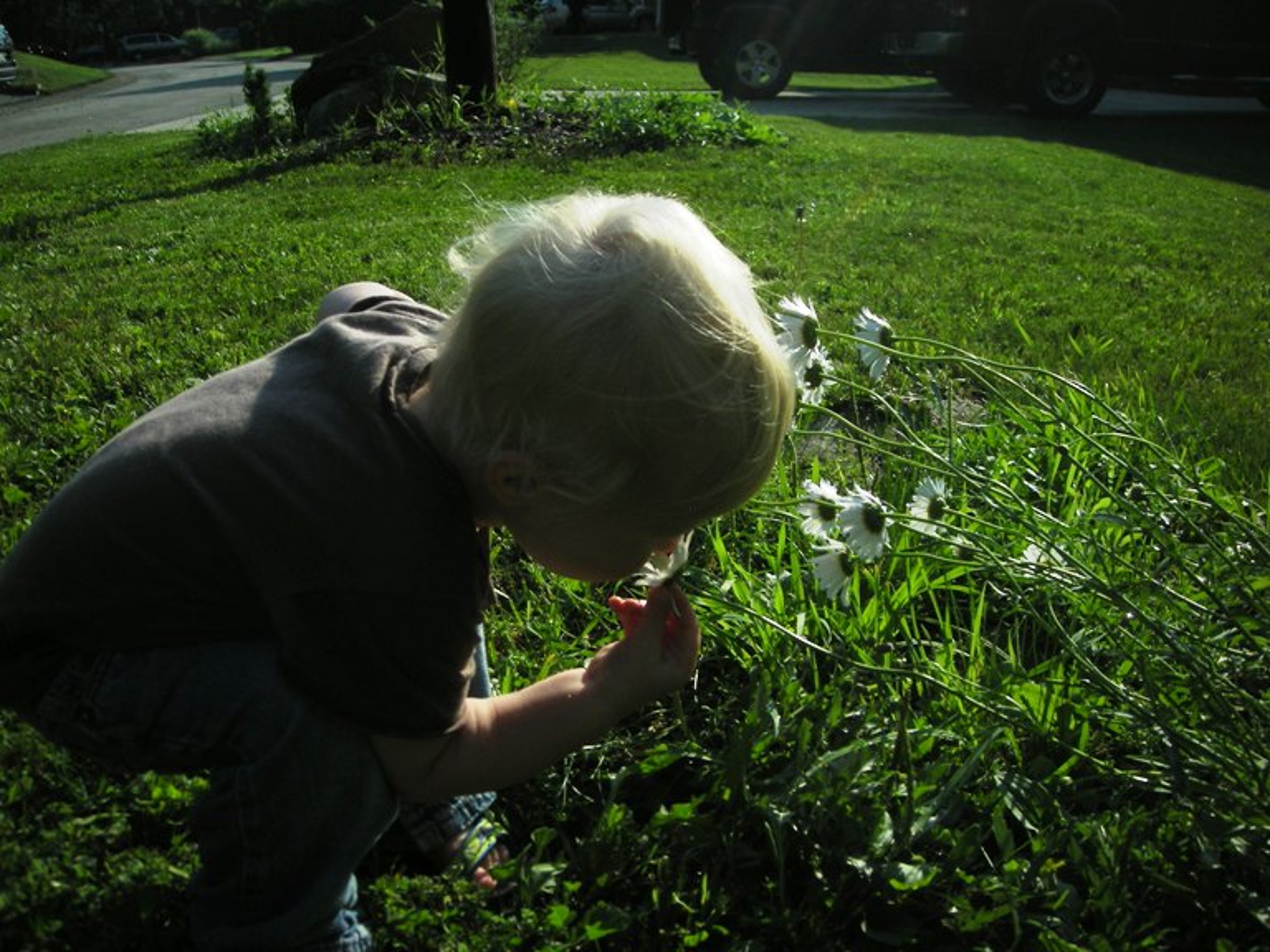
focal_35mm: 35
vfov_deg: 40.7
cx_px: 635
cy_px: 476
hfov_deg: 52.6
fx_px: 1284
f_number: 5.7
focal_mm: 5.7
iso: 50
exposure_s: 1/379
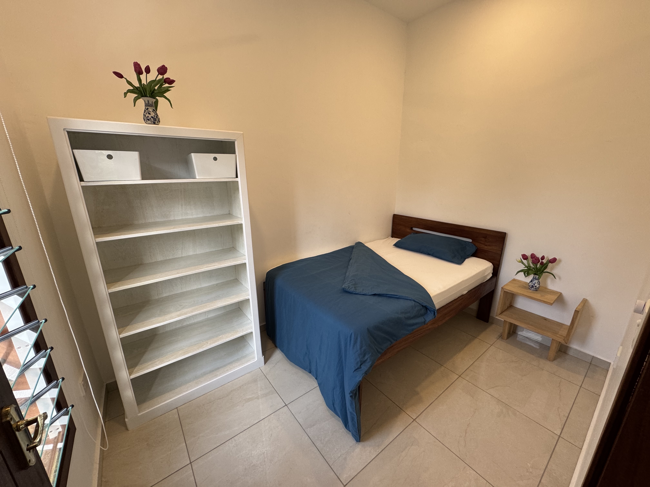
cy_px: 244
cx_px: 325
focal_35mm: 14
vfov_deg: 85.7
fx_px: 263
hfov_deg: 102.1
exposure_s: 1/99
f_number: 2.2
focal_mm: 2.22
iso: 160
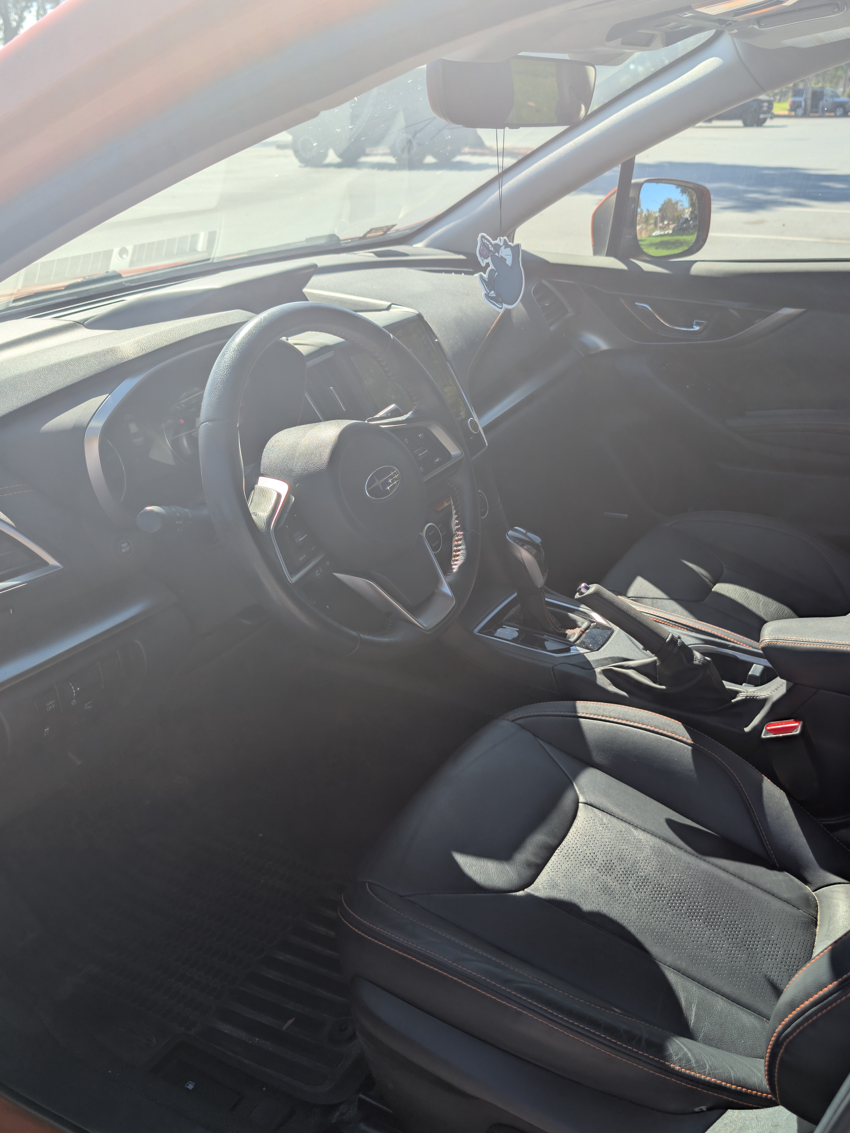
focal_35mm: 30
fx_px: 982
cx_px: 487
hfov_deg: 46.7
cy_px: 591
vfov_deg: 59.9
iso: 20
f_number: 1.68
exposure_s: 1/713
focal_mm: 6.9
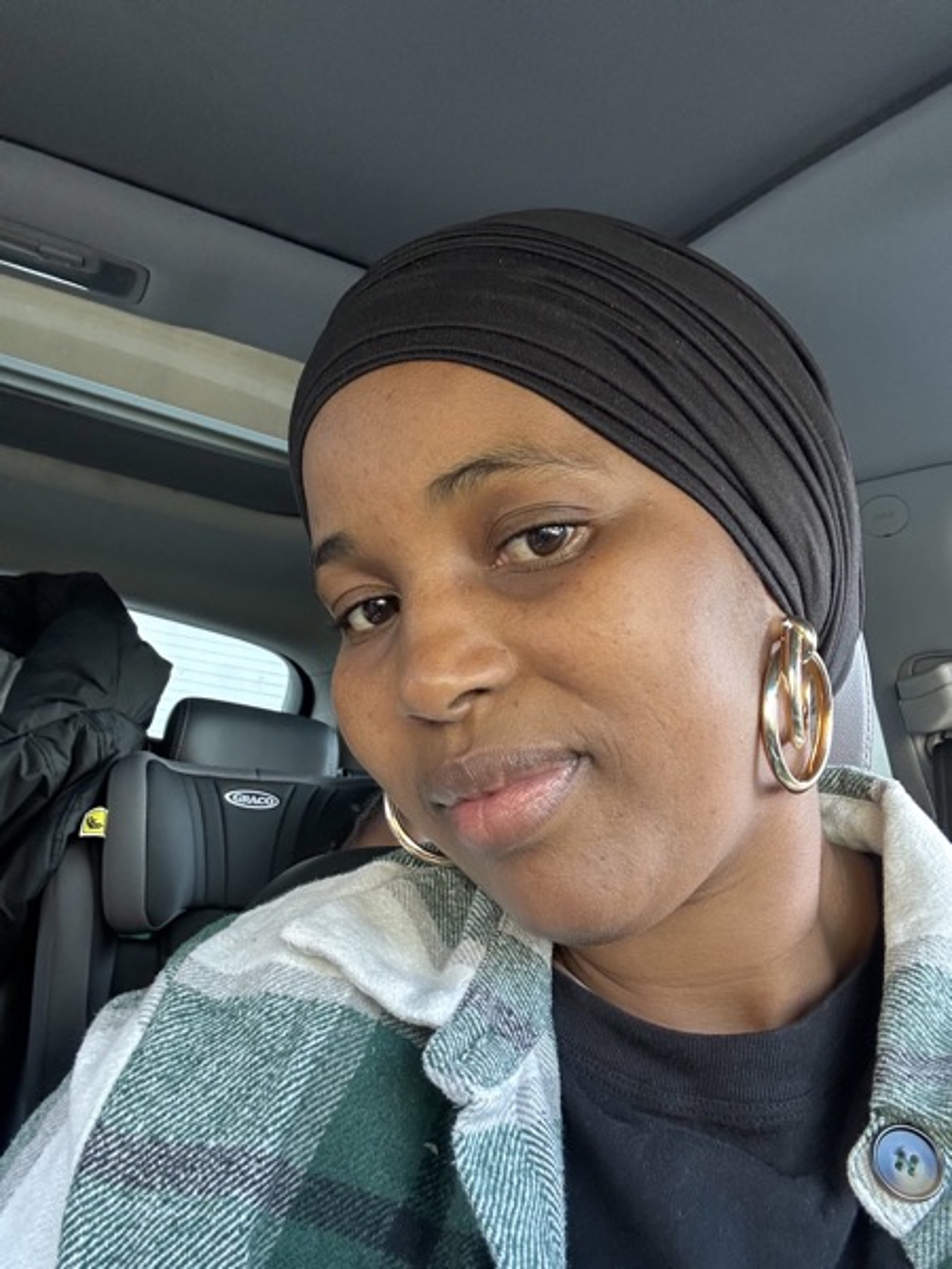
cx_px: 476
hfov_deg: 46.8
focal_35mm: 30
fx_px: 1100
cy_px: 634
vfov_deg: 60.0
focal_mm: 2.69
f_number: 1.9
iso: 100
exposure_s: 1/60
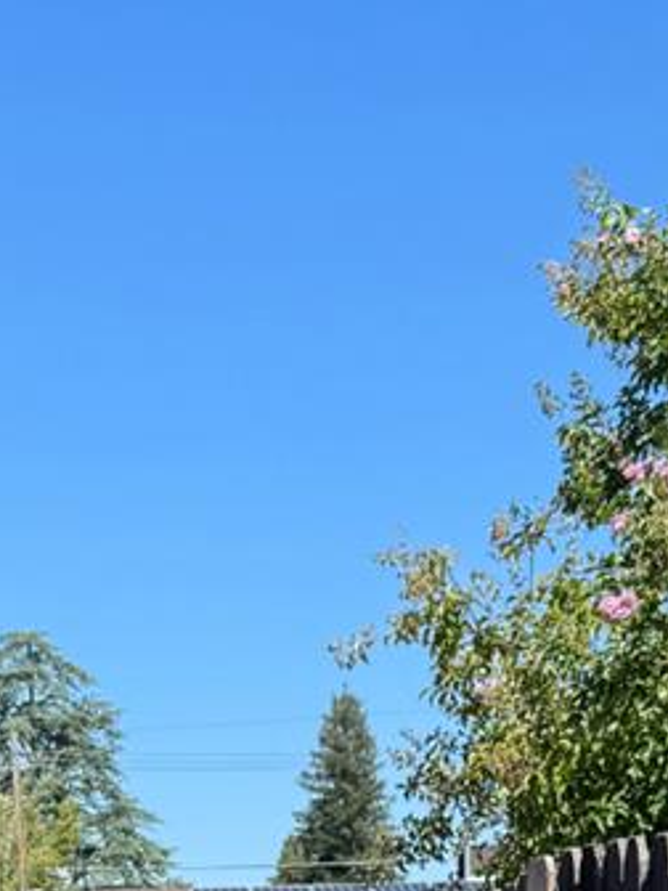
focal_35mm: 107
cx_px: 298
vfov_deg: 15.7
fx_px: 2753
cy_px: 1592
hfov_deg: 13.8
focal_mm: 6.76
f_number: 1.78
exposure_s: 1/4049
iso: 80
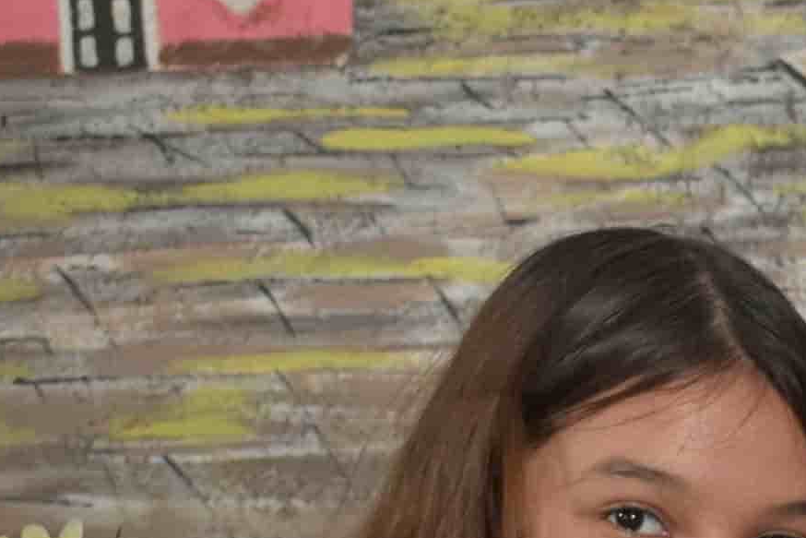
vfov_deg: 7.8
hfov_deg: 11.5
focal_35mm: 173
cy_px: 788
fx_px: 3874
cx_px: 1134
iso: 1600
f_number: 5
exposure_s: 1/60
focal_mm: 28
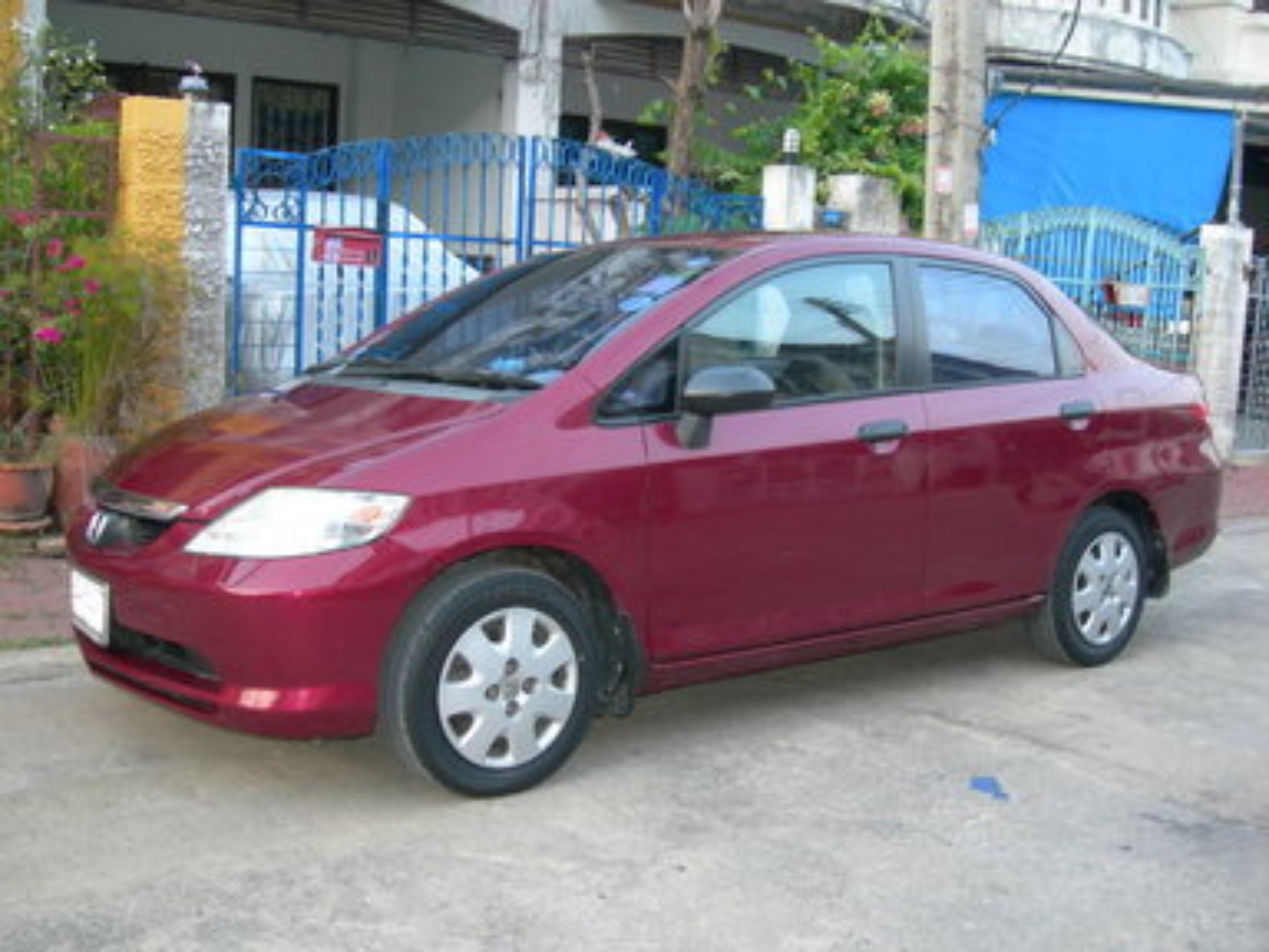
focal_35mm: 38
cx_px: 634
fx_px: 1393
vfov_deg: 37.7
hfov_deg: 49.0
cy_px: 476
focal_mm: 7.8
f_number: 2.8
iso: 200
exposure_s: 1/8.7
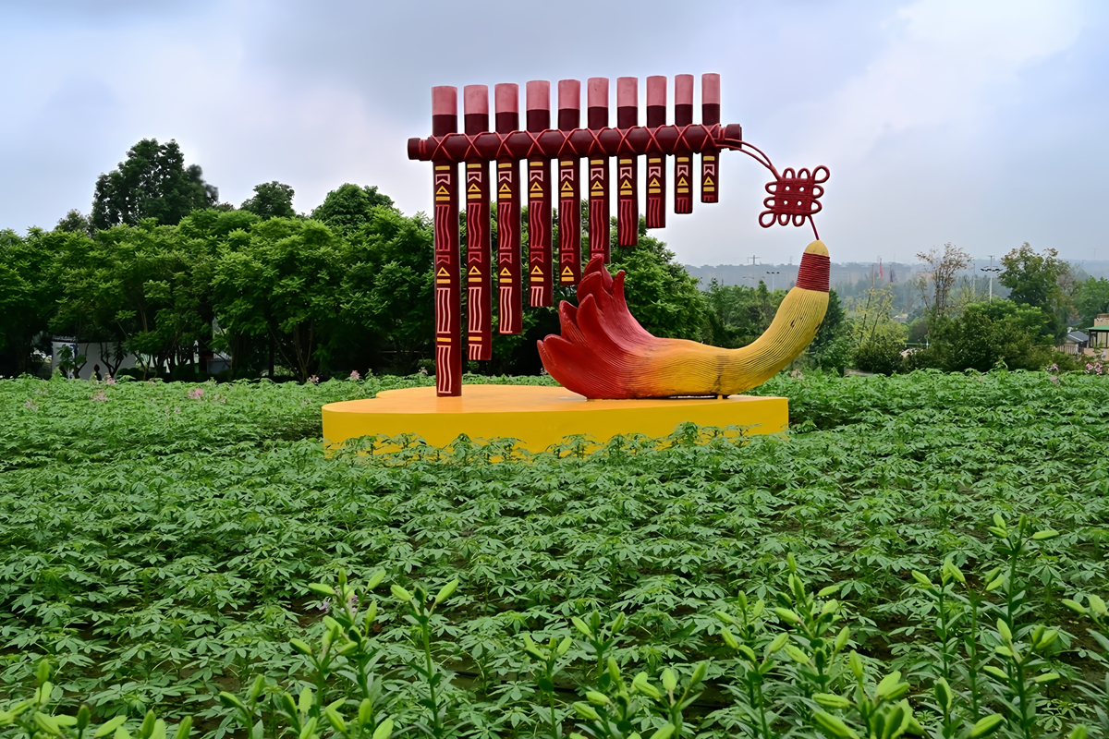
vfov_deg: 37.9
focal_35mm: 35
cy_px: 370
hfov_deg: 54.4
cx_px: 554
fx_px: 1078
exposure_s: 1/80
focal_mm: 35
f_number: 8
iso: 125
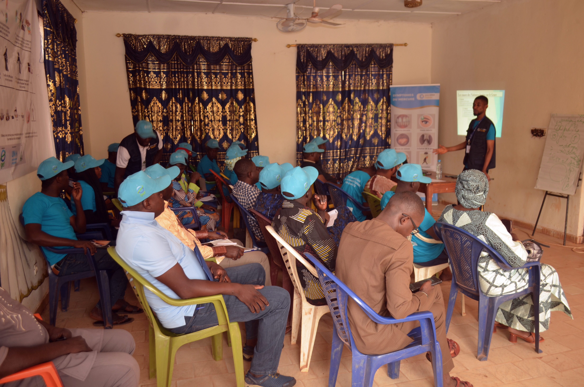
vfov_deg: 43.4
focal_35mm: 30
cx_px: 292
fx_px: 486
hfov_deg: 62.0
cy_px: 194
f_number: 3.8
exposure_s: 1/30
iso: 200
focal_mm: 20
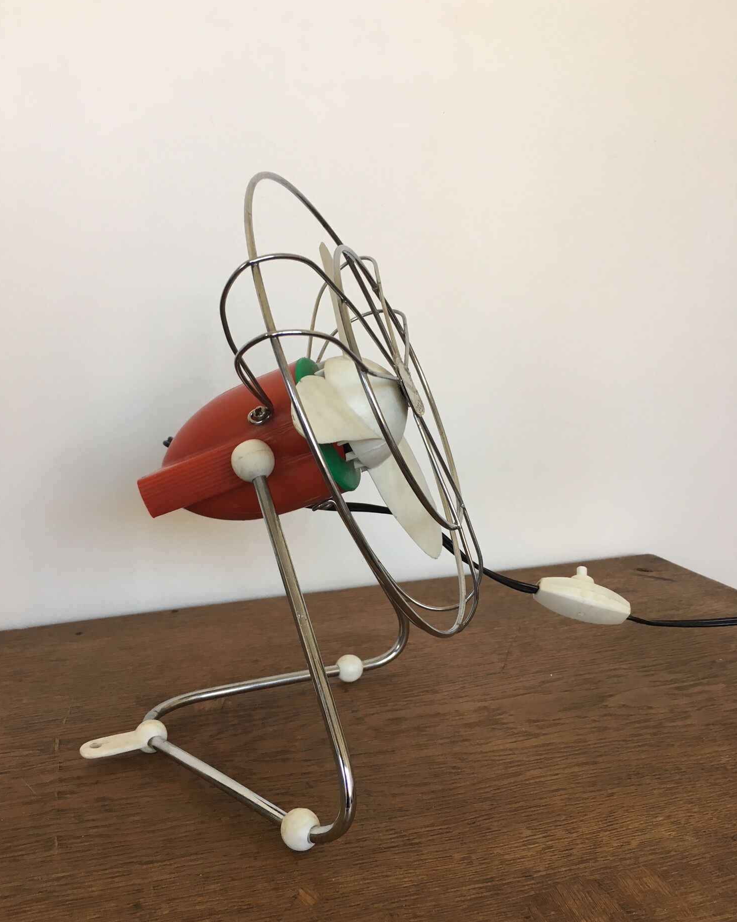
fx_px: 845
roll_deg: +1.2
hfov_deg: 47.1
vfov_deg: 57.2
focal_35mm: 31
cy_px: 468
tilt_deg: -8.5
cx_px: 359
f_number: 2.2
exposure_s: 1/33
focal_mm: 4.15
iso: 25
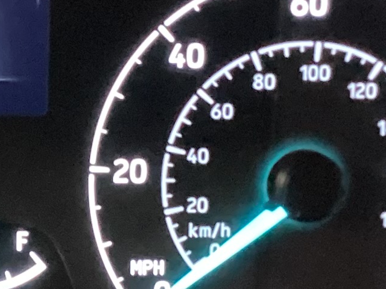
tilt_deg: -28.2
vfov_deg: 9.4
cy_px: 228
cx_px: -113
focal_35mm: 158
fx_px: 1762
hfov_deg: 12.1
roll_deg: -1.1
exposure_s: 1/15
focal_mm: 3.3
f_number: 2.4
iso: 800
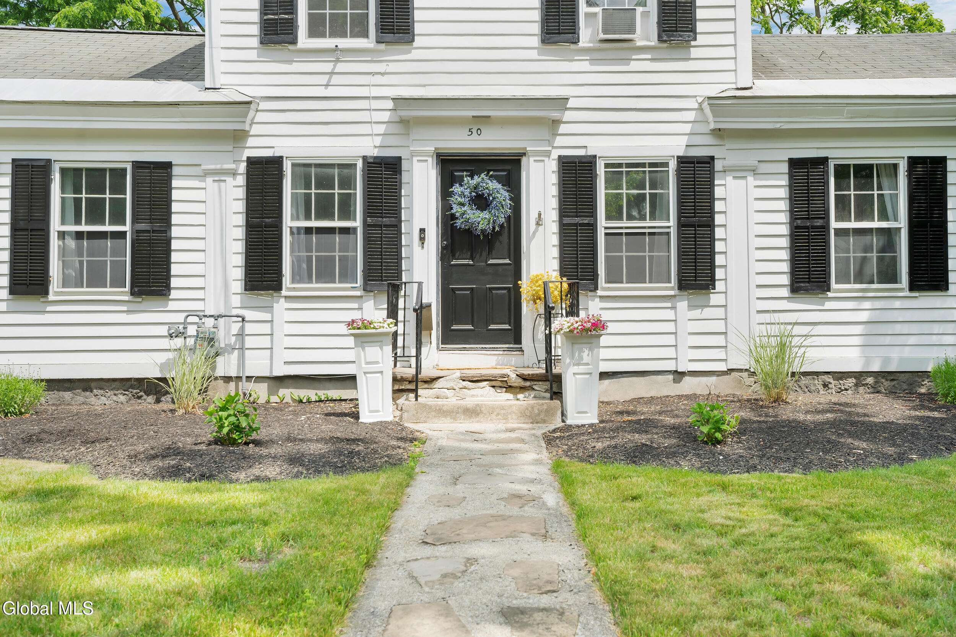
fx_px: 903
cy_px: 318
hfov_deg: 55.8
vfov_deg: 38.9
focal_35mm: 34
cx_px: 478
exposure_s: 1/1250
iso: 250
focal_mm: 34
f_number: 4.5
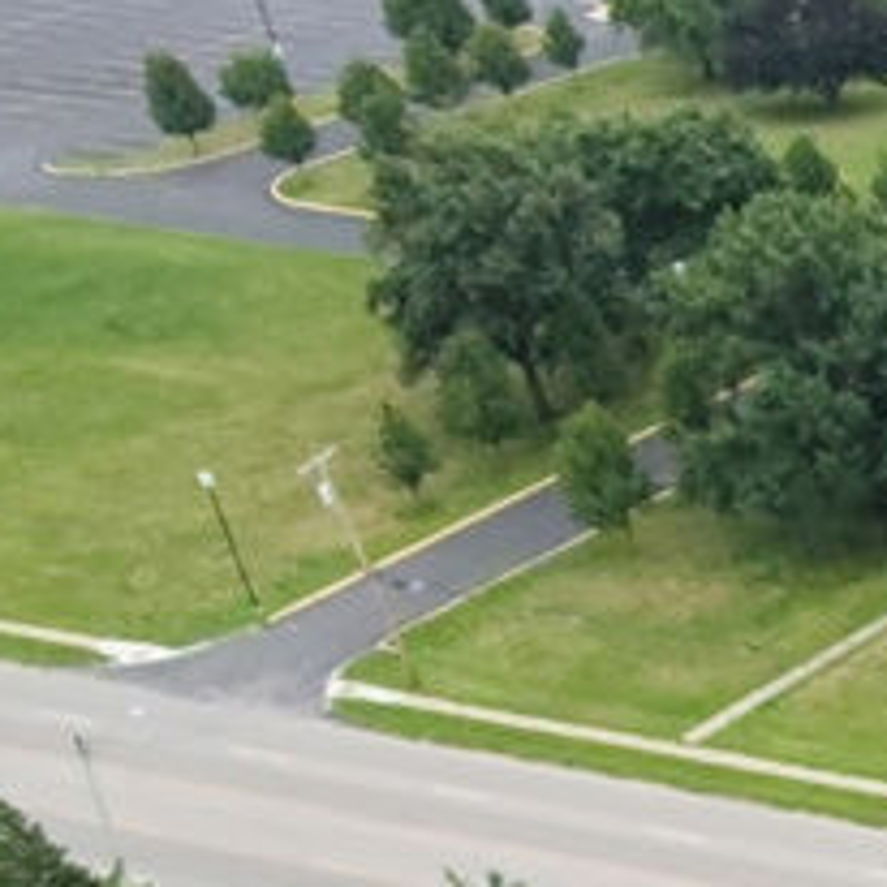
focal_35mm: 110
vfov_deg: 14.2
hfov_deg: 12.6
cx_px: 2088
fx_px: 3189
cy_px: 1541
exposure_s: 1/375
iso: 101
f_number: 2.55
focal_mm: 16
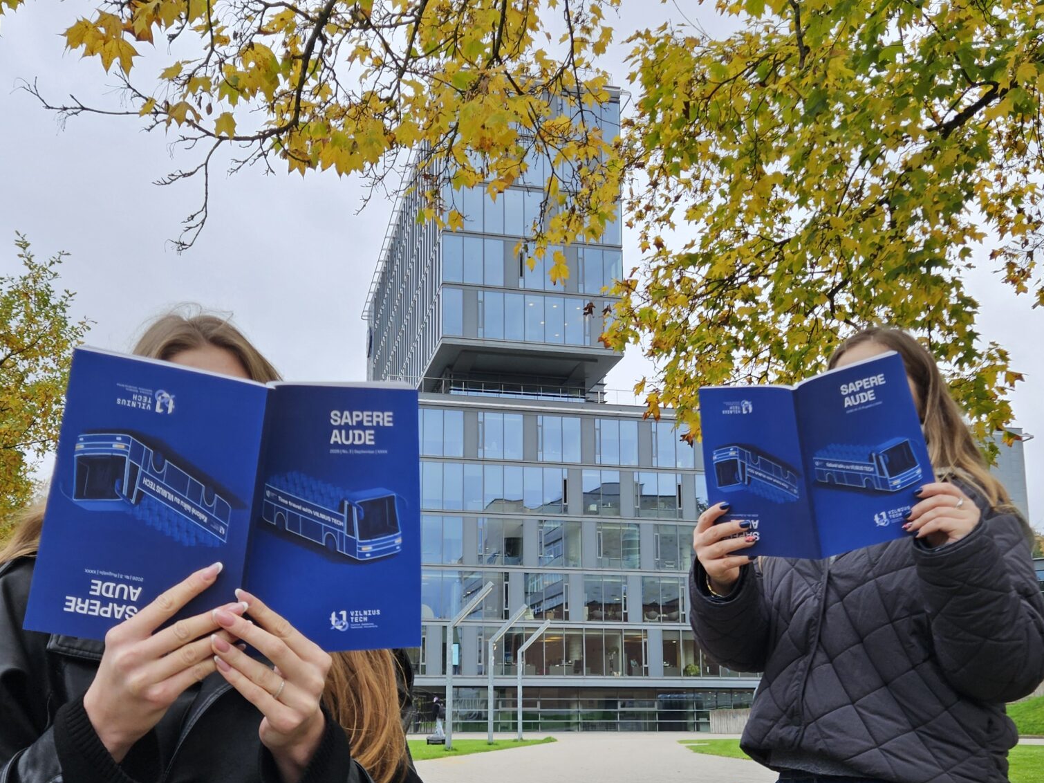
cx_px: 531
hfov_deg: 47.9
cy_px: 531
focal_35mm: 39
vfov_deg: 36.4
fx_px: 1176
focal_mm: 5.4
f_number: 1.8
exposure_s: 1/352
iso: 25
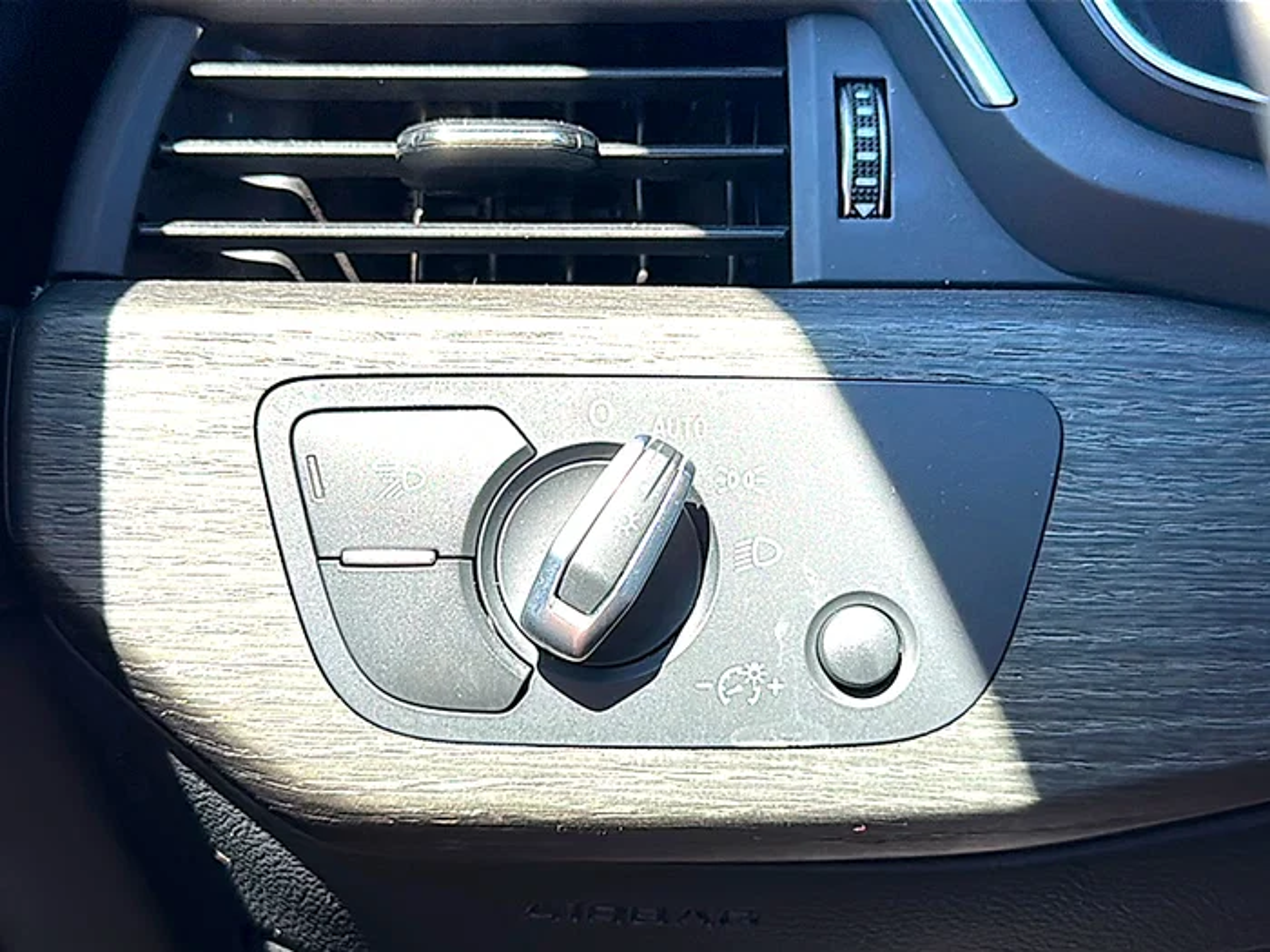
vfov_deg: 35.1
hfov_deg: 45.8
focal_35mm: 41
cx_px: 635
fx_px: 1504
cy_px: 476
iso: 80
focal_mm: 6.86
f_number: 1.78
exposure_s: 1/471
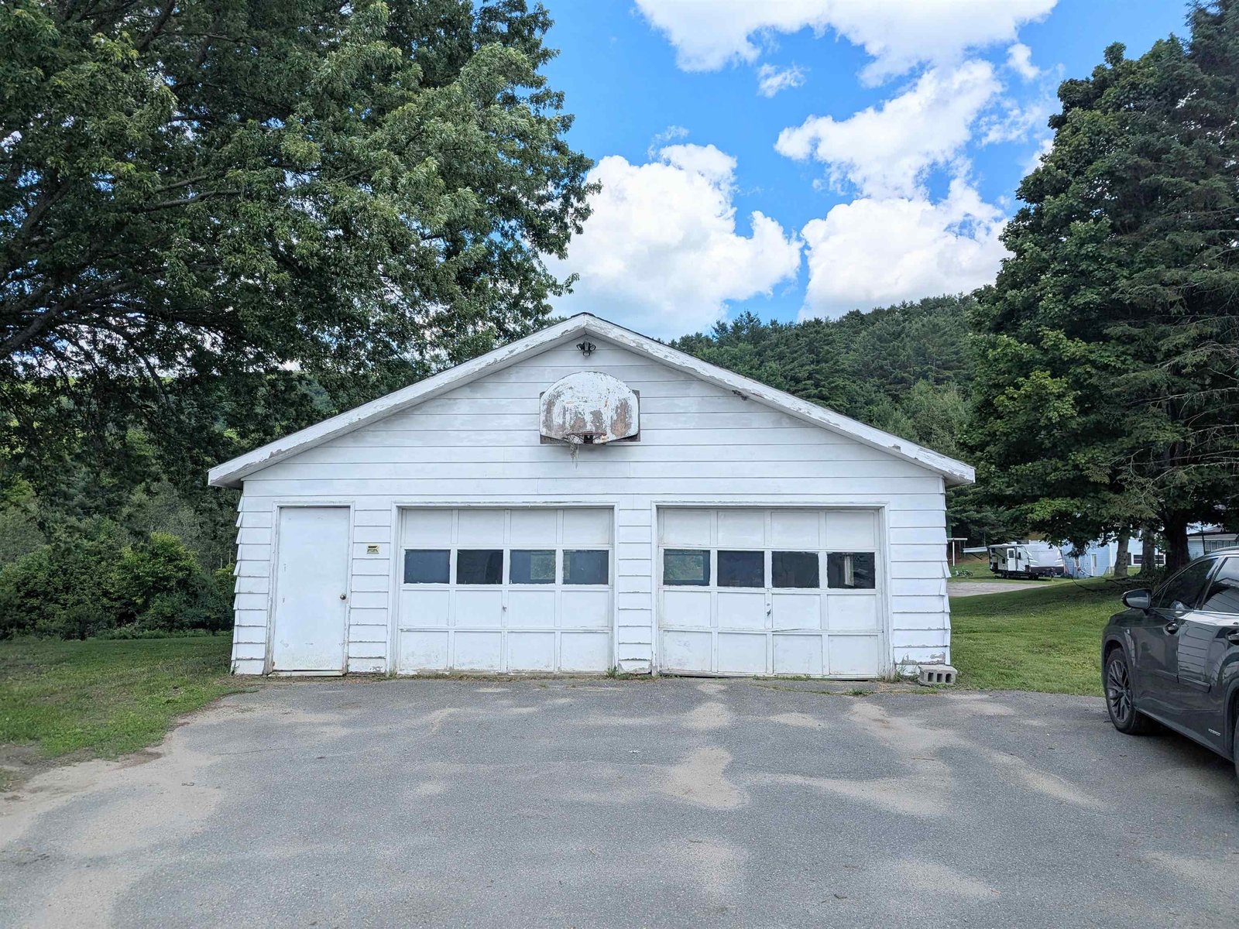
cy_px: 464
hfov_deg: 71.6
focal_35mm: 24
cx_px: 620
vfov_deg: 56.8
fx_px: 859
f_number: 1.85
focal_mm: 6.81
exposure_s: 1/3058
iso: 46
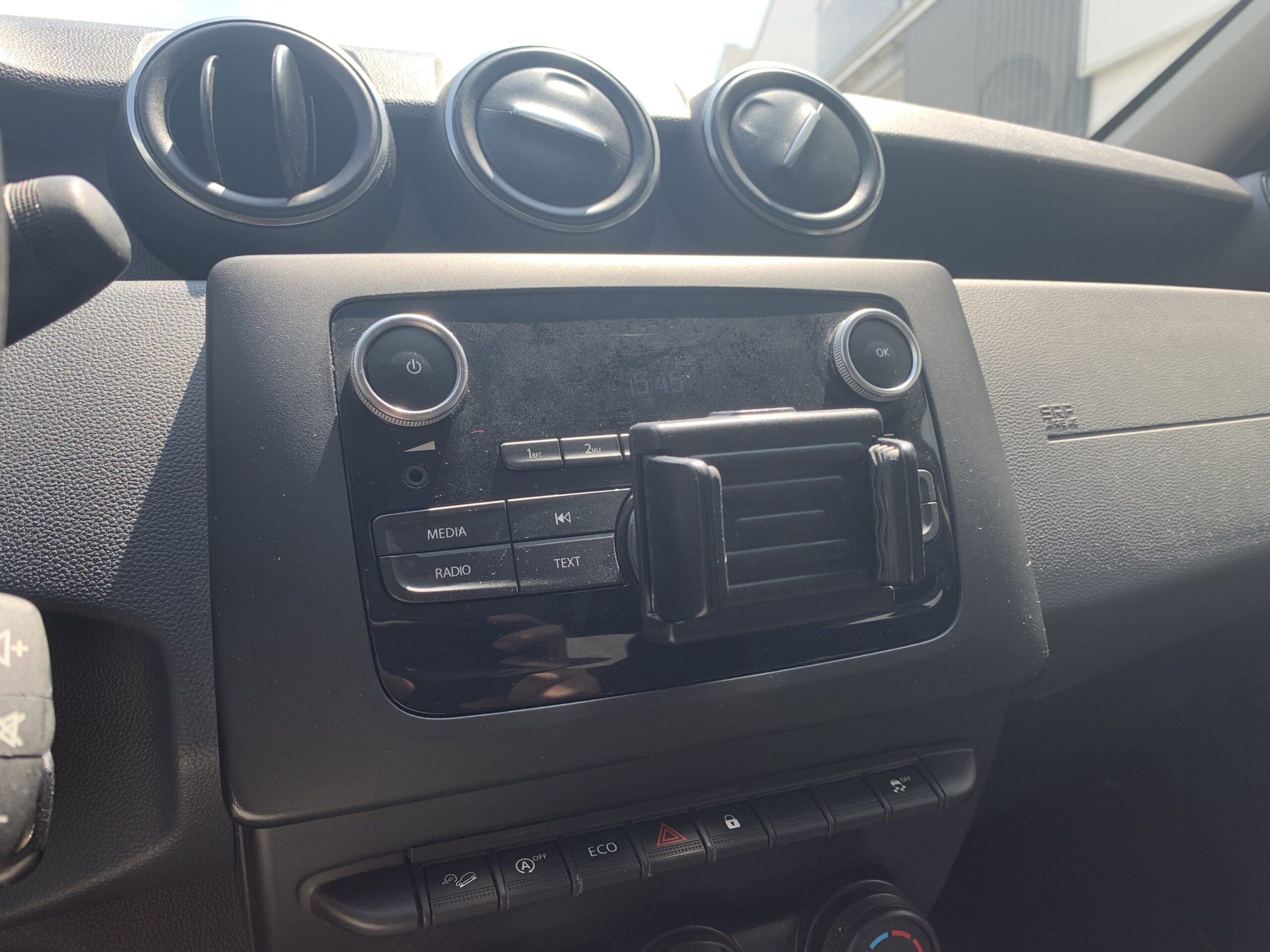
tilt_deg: -8.9
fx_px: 954
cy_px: 476
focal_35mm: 26
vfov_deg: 53.1
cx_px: 635
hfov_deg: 67.3
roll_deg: -0.4
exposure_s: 1/203
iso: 25
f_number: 1.8
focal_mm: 4.25
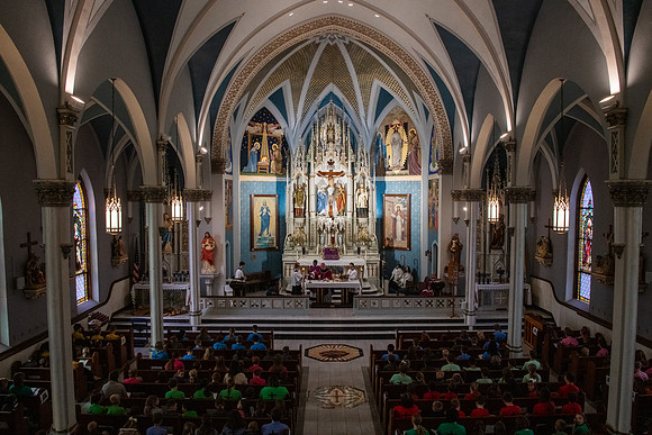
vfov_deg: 46.4
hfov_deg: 65.5
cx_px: 326
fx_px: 507
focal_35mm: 28
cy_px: 218
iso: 4000
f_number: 14
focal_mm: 28
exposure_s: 1/80
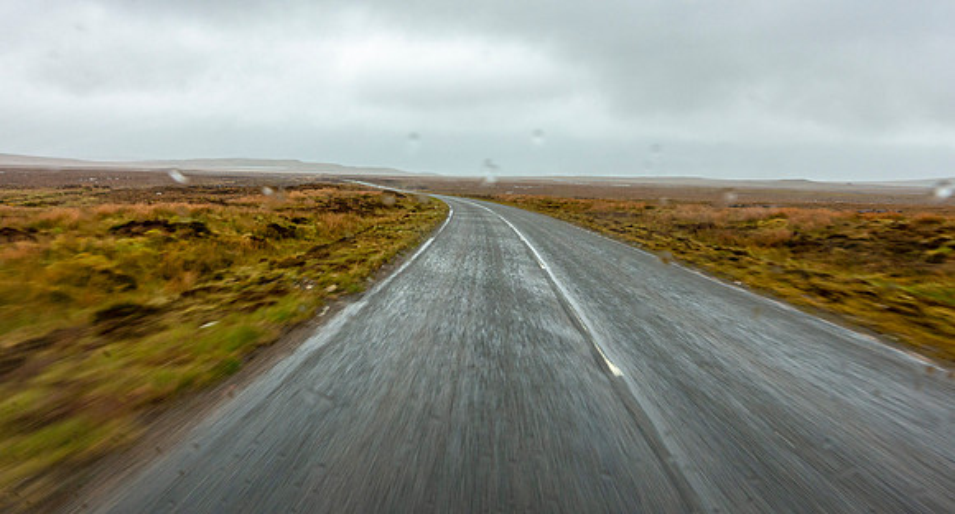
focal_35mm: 31
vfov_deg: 36.7
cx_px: 478
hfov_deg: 63.7
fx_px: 769
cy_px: 196
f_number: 8
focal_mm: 10.6
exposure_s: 1/80
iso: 125
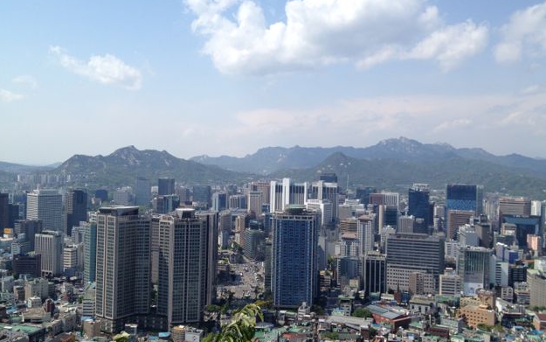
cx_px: 278
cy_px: 172
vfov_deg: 33.6
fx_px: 566
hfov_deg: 51.5
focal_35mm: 38
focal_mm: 4.28
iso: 50
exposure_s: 1/2123
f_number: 2.4
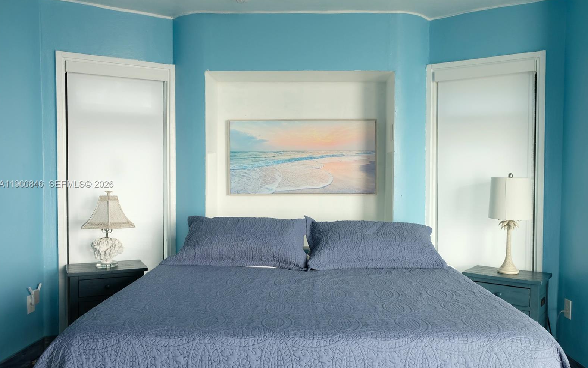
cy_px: 185
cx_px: 295
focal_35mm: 30
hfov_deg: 62.9
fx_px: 481
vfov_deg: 41.8
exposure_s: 1/60
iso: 400
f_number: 5
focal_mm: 19.6
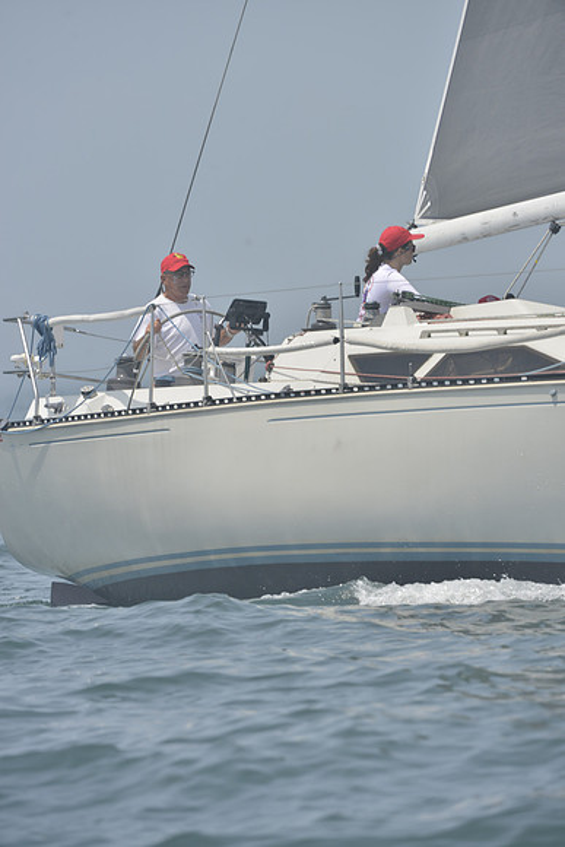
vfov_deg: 6.9
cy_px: 424
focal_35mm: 300
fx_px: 7058
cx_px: 282
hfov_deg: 4.6
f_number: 9
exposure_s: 1/1000
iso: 280
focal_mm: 300
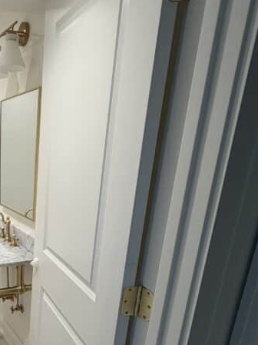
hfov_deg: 36.3
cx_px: -35
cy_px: 243
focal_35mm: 32
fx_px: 318
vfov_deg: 55.1
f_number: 2.2
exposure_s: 1/120
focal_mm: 2.22
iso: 125
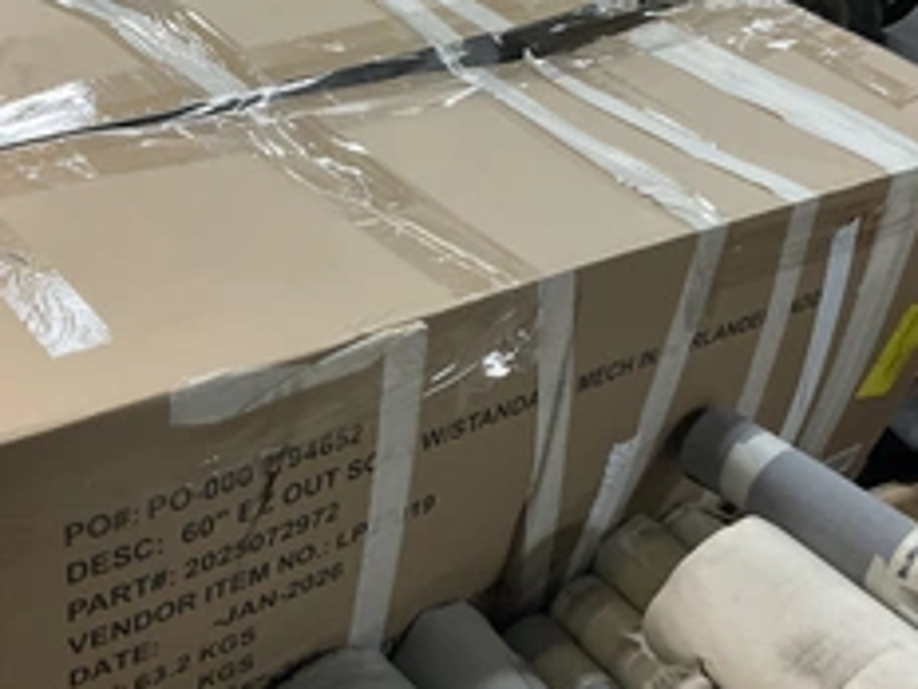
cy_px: 356
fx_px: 1326
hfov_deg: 38.0
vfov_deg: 29.1
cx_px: 348
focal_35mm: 50
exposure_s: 1/60
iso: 200
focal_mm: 3
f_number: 1.8
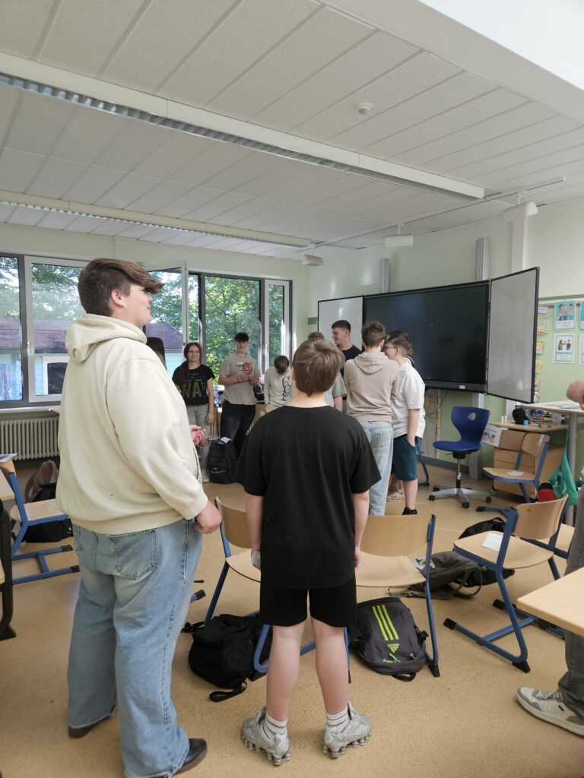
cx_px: 292
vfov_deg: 73.9
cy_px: 389
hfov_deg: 58.9
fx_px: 517
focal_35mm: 23
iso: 160
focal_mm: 5.4
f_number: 1.8
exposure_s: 1/180
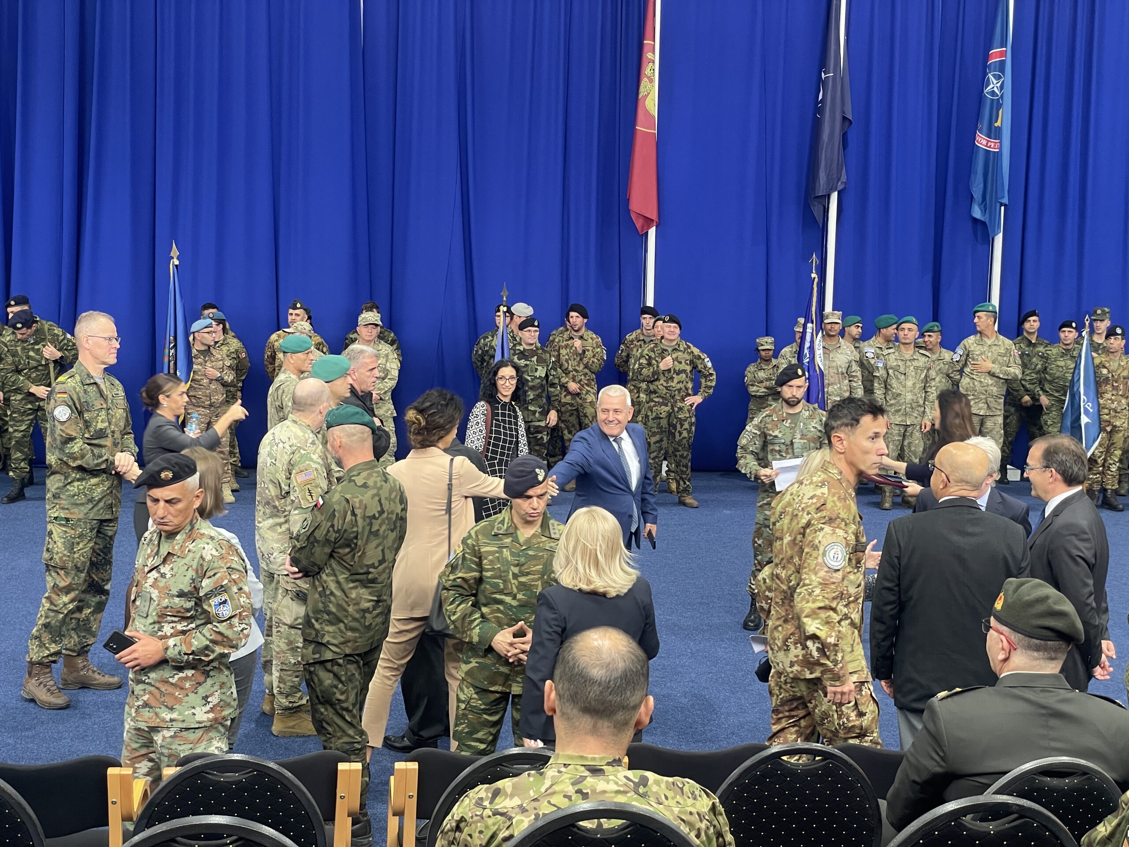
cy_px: 424
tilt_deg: -6.5
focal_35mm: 52
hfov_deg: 36.8
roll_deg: -1.8
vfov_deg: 28.0
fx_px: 1696
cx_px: 564
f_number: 2
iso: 125
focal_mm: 6
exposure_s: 1/50
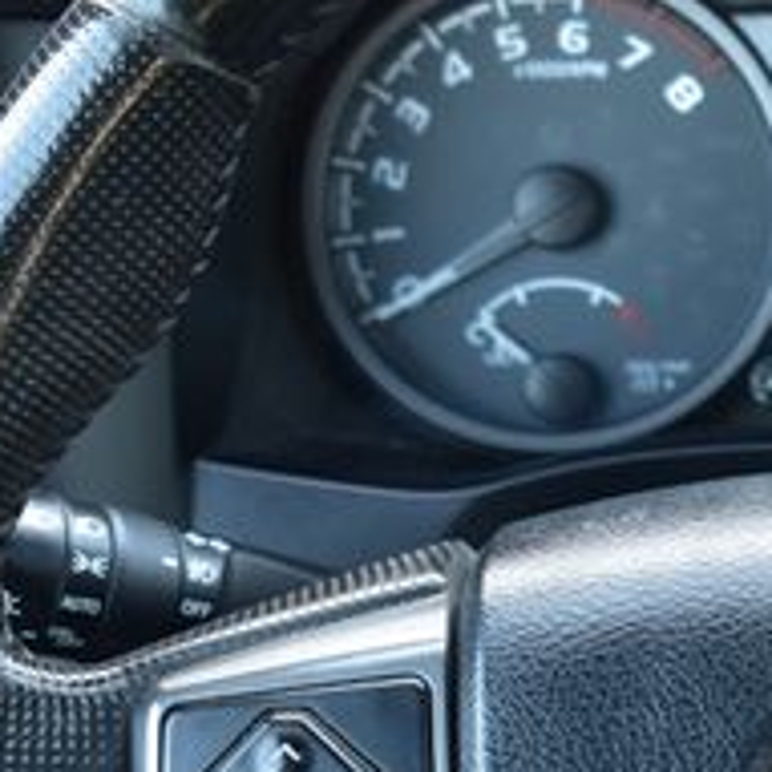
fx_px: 4088
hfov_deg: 10.5
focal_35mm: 162
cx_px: 1063
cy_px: 792
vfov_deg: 10.7
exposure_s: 1/15
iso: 450
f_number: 6.3
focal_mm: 38
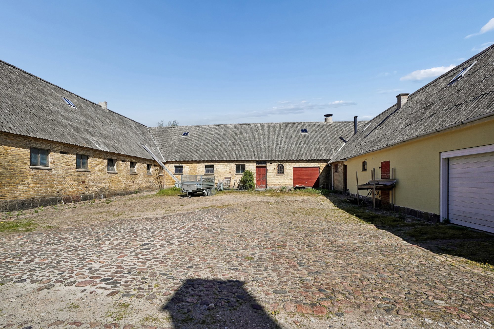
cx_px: 247
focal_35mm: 16
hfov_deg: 95.0
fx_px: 226
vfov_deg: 72.0
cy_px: 164
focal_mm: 11
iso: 200
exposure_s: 1/640
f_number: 8
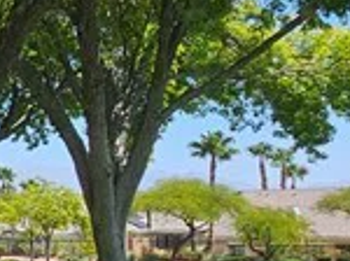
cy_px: 179
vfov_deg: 16.5
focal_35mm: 89
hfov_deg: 17.7
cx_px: -285
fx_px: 898
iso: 50
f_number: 2.2
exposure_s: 1/2000
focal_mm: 2.2
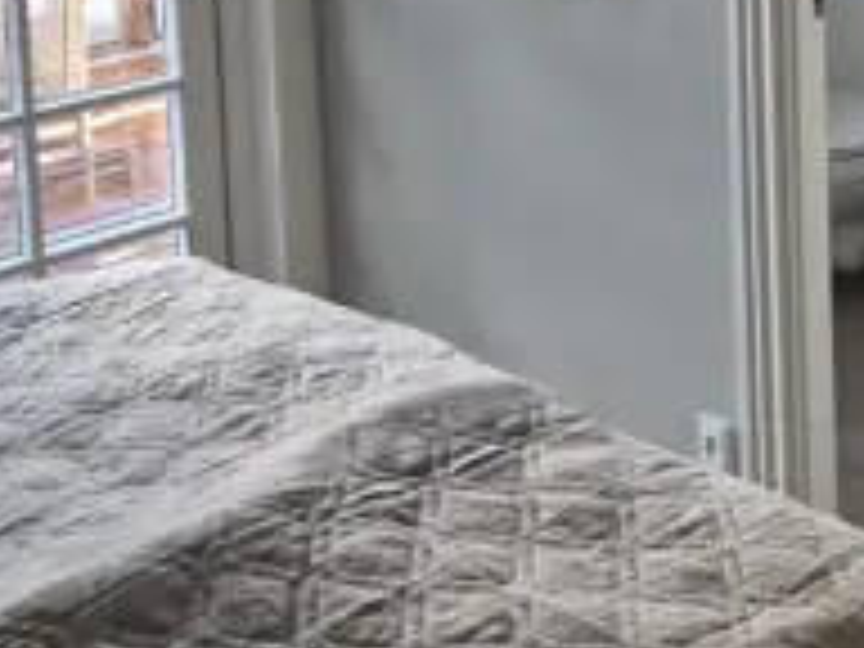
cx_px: 400
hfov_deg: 27.0
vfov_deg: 19.4
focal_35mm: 72
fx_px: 1797
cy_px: -99
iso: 125
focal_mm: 5.4
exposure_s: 1/100
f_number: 1.8
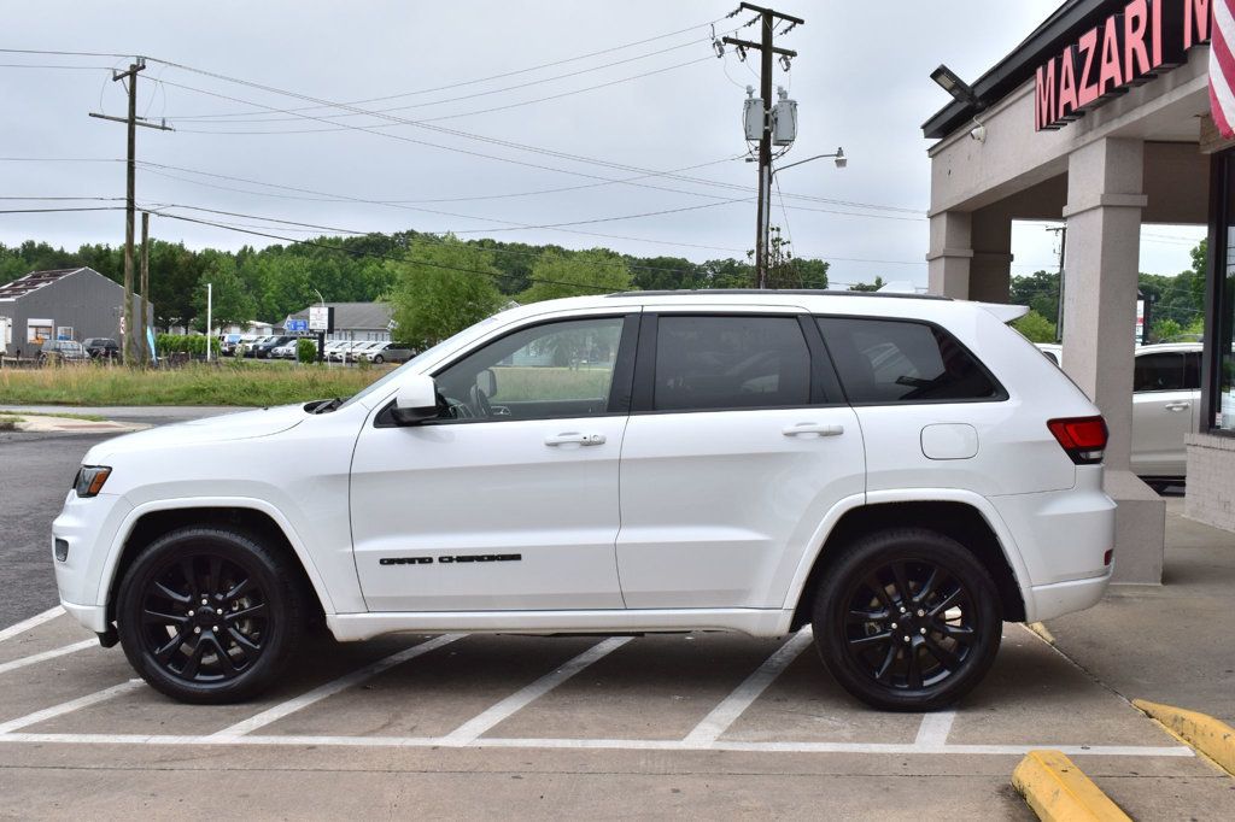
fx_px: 1492
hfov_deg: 45.0
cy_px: 411
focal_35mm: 44
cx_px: 618
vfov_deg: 30.8
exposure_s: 1/500
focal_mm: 29
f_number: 11
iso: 360
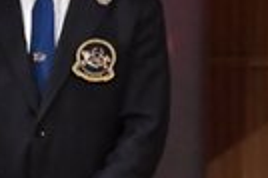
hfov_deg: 1.3
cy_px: 222
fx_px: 11629
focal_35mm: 1564
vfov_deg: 0.9
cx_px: -291
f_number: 5.6
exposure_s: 1/400
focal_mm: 180
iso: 8000
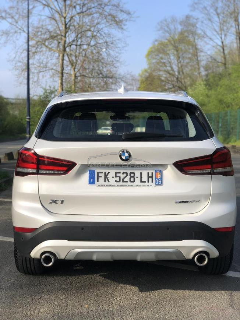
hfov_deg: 28.0
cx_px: 120
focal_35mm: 52
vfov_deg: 36.8
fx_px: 481
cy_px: 160
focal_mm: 6
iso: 16
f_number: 2.4
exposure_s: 1/738
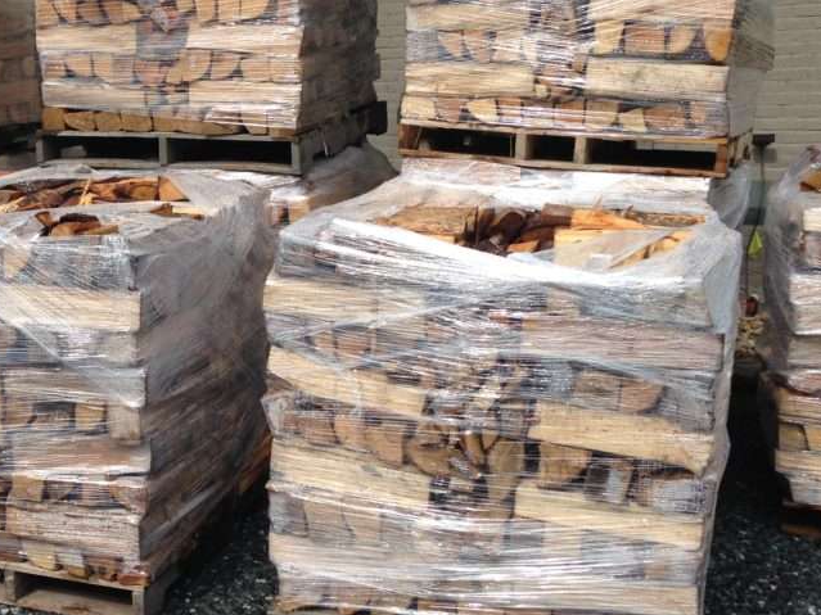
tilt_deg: -6.4
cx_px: 119
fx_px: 1470
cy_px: 268
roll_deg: +1.5
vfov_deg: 23.6
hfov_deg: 30.2
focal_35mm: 62
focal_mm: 4.12
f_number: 2.4
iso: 50
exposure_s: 1/1427
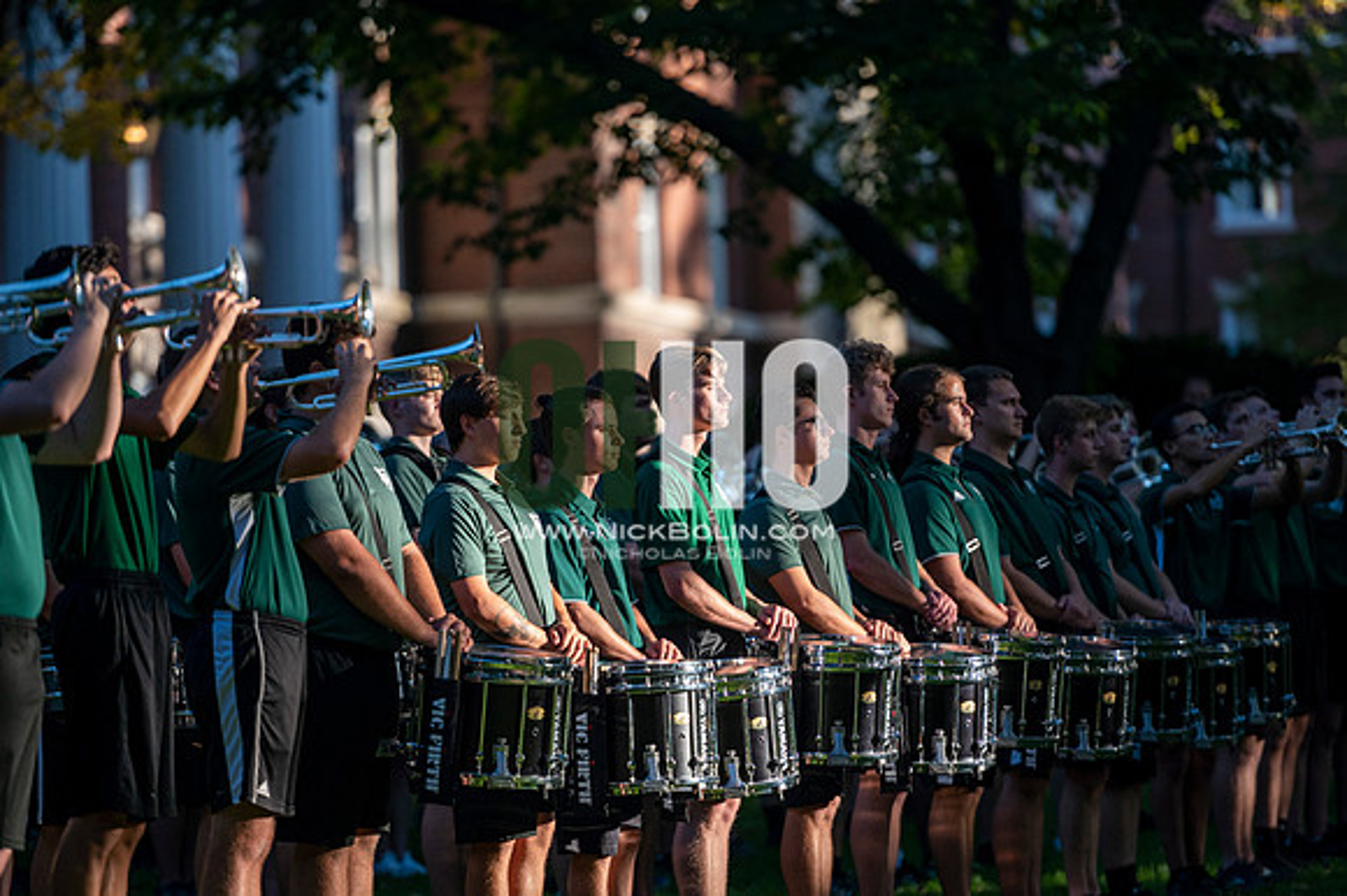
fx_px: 7479
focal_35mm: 200
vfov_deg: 6.9
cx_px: 674
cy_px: 448
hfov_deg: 10.3
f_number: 2.8
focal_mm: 200
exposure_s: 1/2500
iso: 800
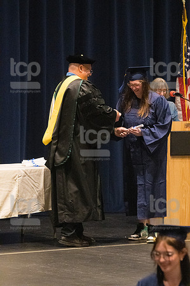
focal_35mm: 225
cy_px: 143
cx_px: 95
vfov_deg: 9.2
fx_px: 1785
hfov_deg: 6.1
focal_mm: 150
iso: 8000
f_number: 4.5
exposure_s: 1/250
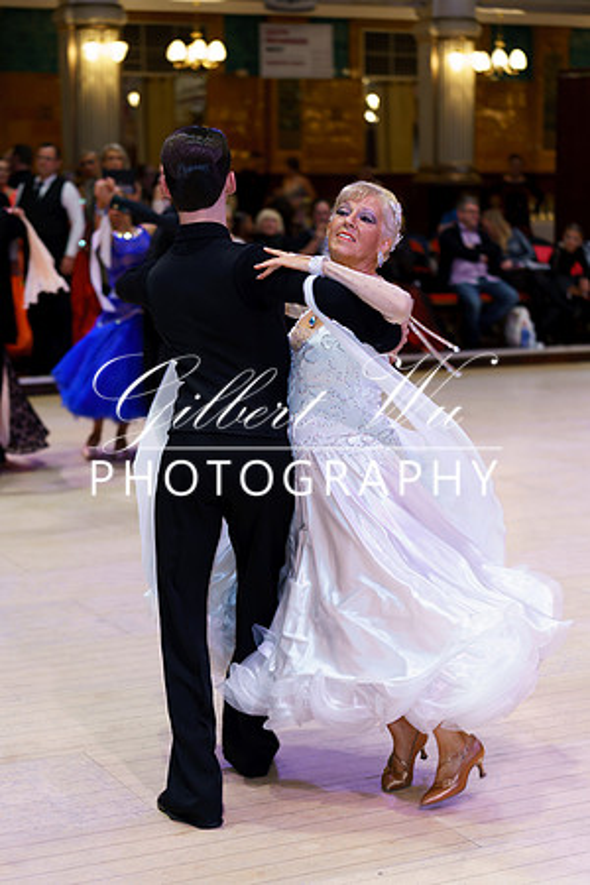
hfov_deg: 19.5
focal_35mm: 70
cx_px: 295
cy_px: 442
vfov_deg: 28.8
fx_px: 1721
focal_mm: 70
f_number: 2.8
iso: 640
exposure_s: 1/160
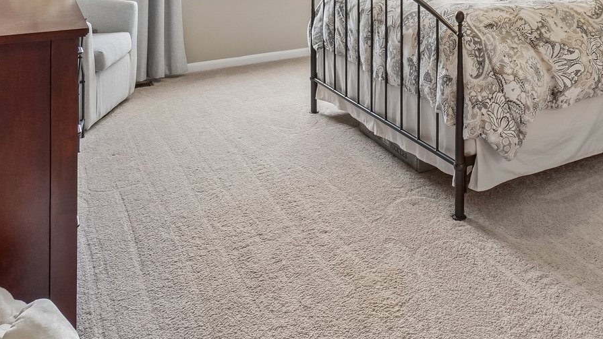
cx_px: 441
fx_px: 576
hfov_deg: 53.2
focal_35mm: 36
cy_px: -85
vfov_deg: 28.0
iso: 400
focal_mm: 10
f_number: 8
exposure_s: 1/20
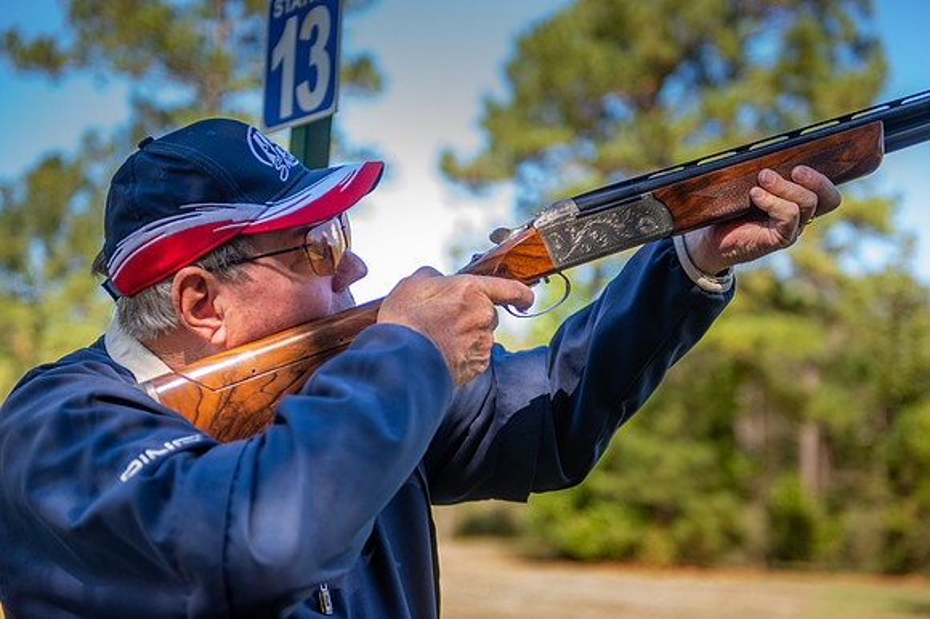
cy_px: 310
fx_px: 1601
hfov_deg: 32.4
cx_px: 465
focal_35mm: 62
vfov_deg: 21.9
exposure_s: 1/200
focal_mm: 62
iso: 125
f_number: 2.8
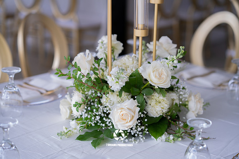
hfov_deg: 23.9
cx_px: 120
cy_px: 80
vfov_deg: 16.1
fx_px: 564
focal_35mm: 85
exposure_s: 1/320
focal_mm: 85
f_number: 2
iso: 50
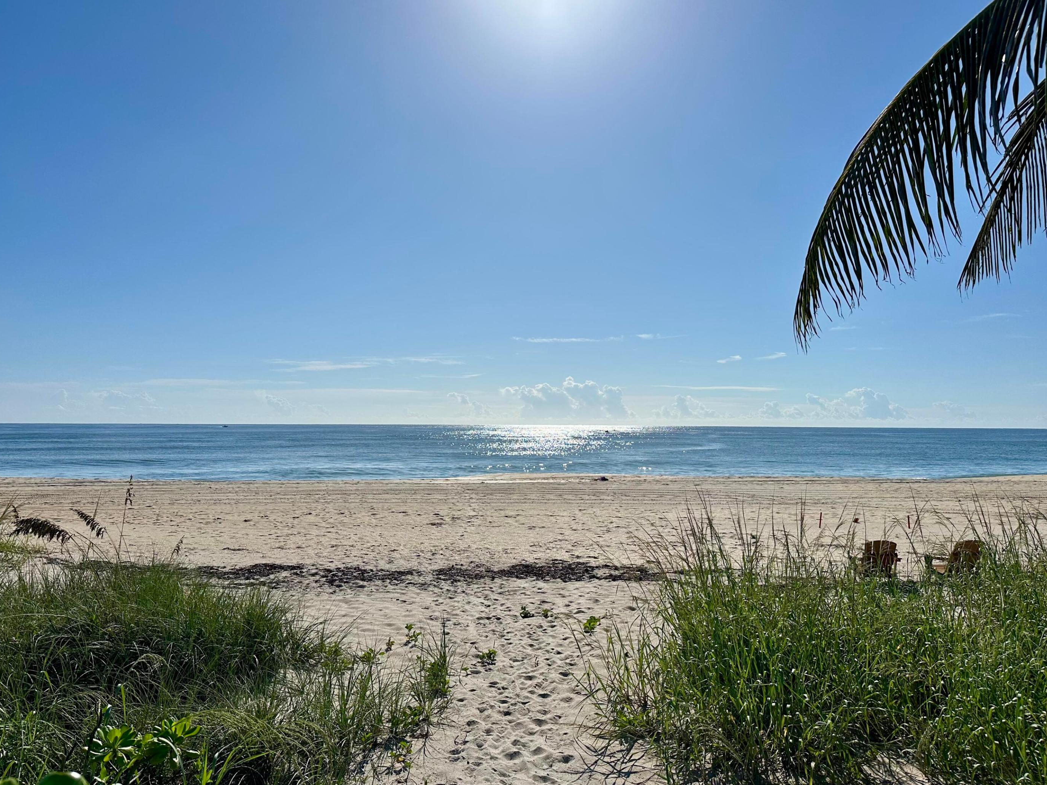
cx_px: 535
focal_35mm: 25
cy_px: 390
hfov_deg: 69.4
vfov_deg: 54.9
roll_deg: -0.2
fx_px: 756
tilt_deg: +2.6
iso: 80
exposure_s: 1/18519
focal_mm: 6.86
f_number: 1.78
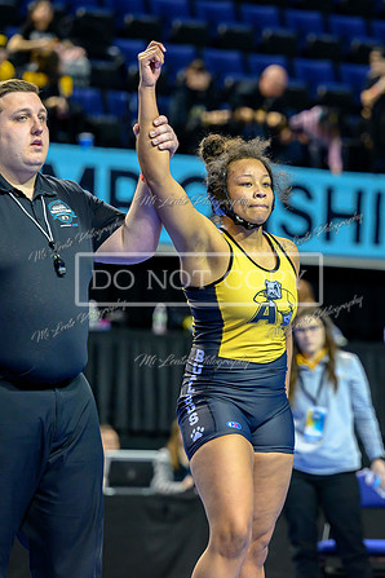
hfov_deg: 6.7
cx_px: 234
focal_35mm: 204
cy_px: 290
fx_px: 3272
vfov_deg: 10.1
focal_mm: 135
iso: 3200
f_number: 3.2
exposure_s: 1/800
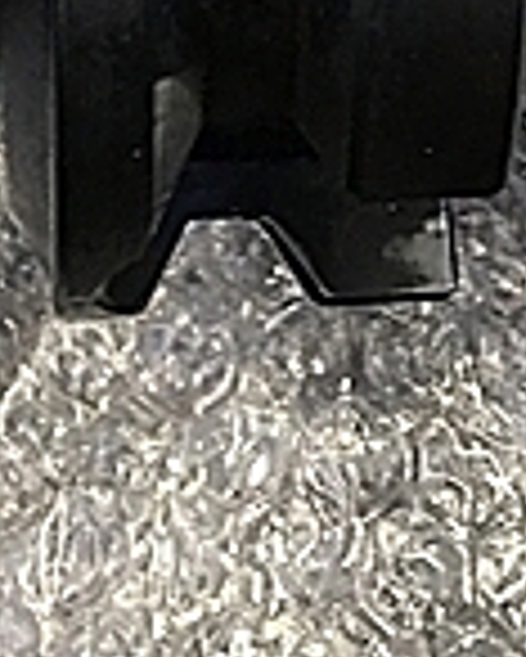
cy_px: -279
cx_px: 378
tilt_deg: -80.6
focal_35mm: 124
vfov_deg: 14.6
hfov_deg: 12.4
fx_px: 2410
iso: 50
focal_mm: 4.15
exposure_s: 1/30
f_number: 2.2
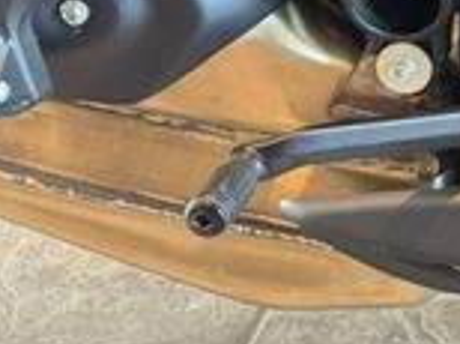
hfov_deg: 16.2
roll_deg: +1.0
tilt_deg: -15.8
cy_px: -263
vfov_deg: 13.4
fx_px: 1327
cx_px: 854
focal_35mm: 100
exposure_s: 1/50
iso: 500
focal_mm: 6.76
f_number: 1.78
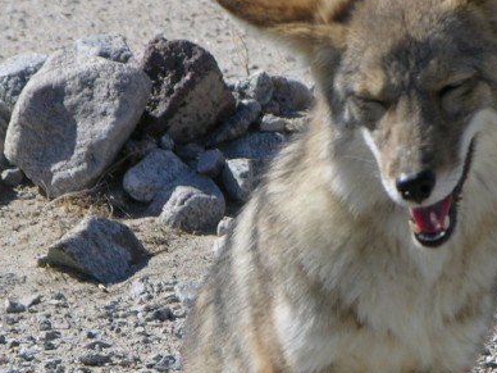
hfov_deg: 3.4
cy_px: 264
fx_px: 8342
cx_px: 330
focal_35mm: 581
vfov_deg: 2.6
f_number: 5.8
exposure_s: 1/302
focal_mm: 56.7
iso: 50
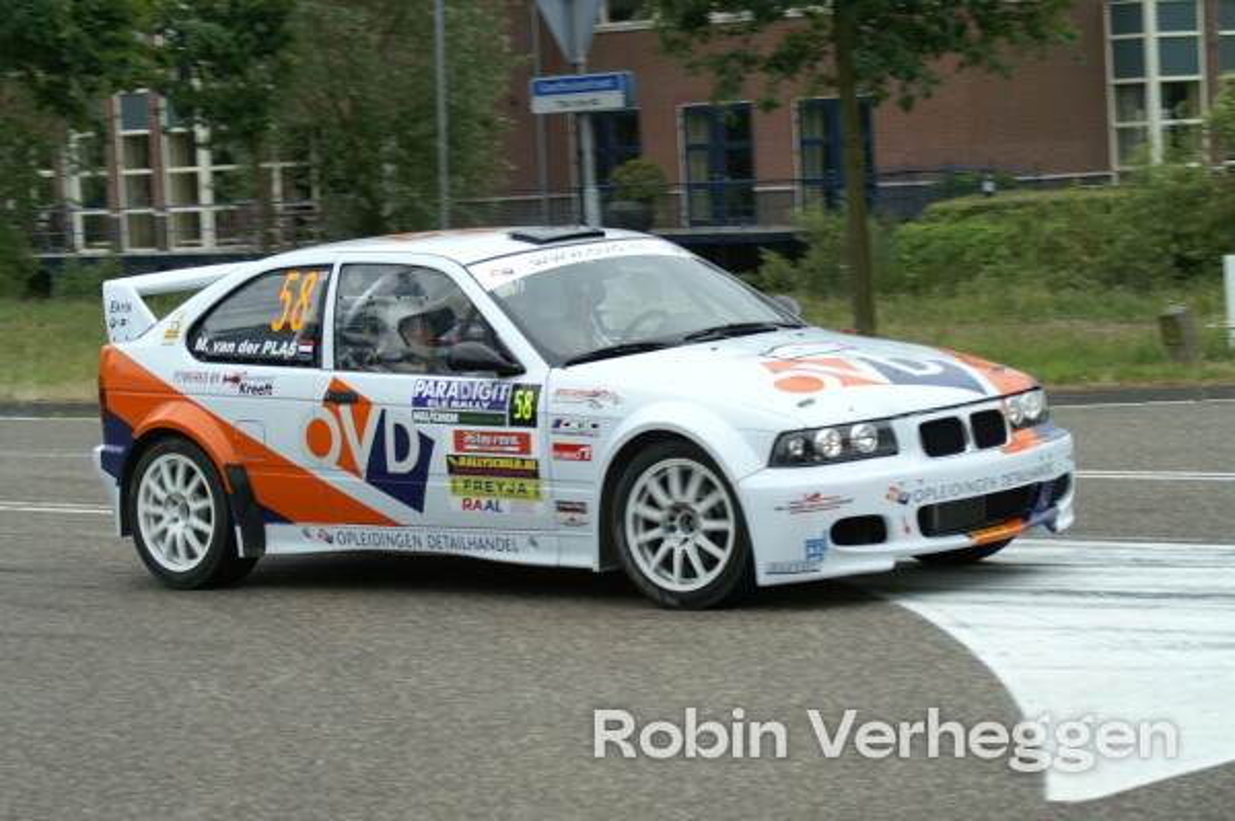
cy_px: 410
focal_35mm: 112
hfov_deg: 18.2
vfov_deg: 12.2
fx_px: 3856
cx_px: 618
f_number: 8
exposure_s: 1/200
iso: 100
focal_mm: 75
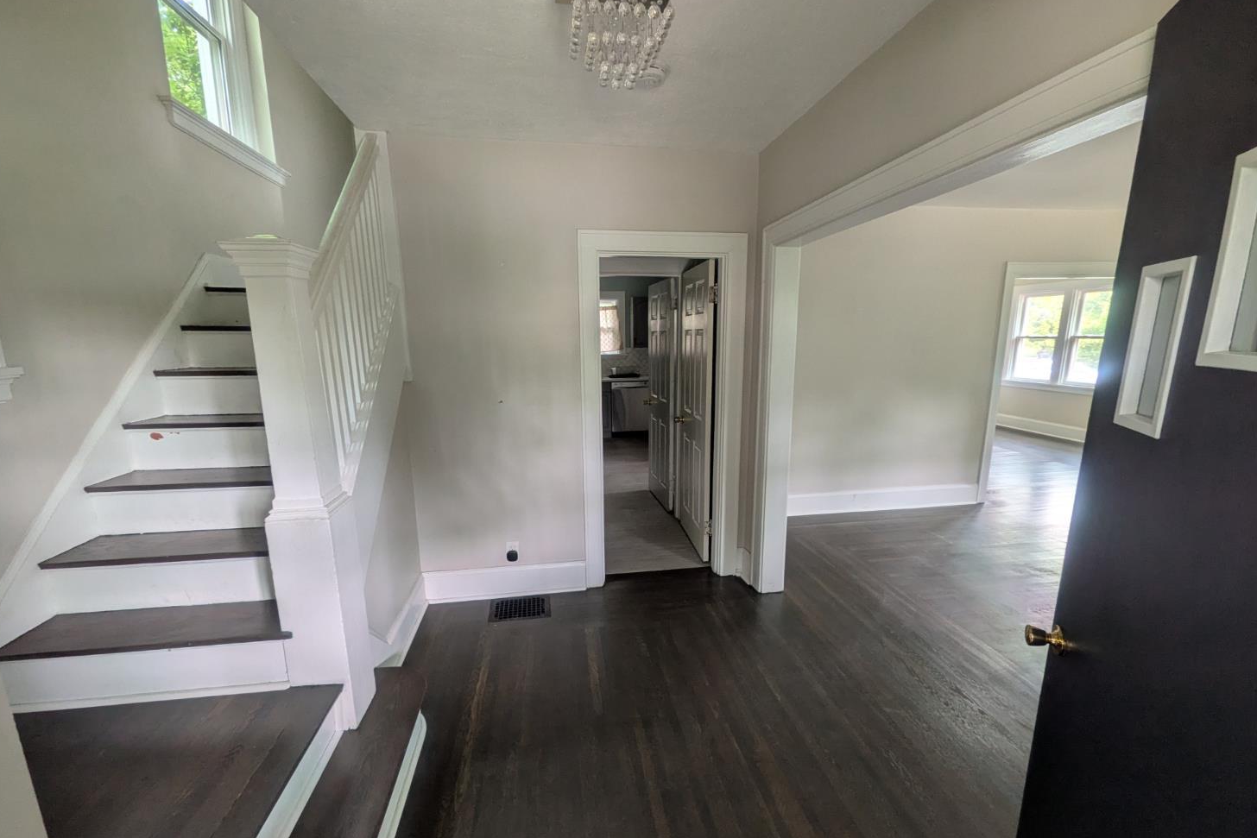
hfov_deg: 100.4
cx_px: 621
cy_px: 434
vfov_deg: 77.3
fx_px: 524
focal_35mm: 15
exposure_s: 1/27.6
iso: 56
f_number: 2.2
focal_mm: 1.85
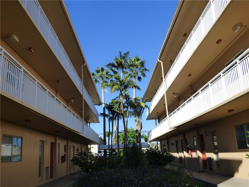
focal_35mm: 36
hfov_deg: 51.4
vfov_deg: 39.7
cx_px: 124
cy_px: 94
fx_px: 259
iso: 200
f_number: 5
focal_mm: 6.18
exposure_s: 1/640
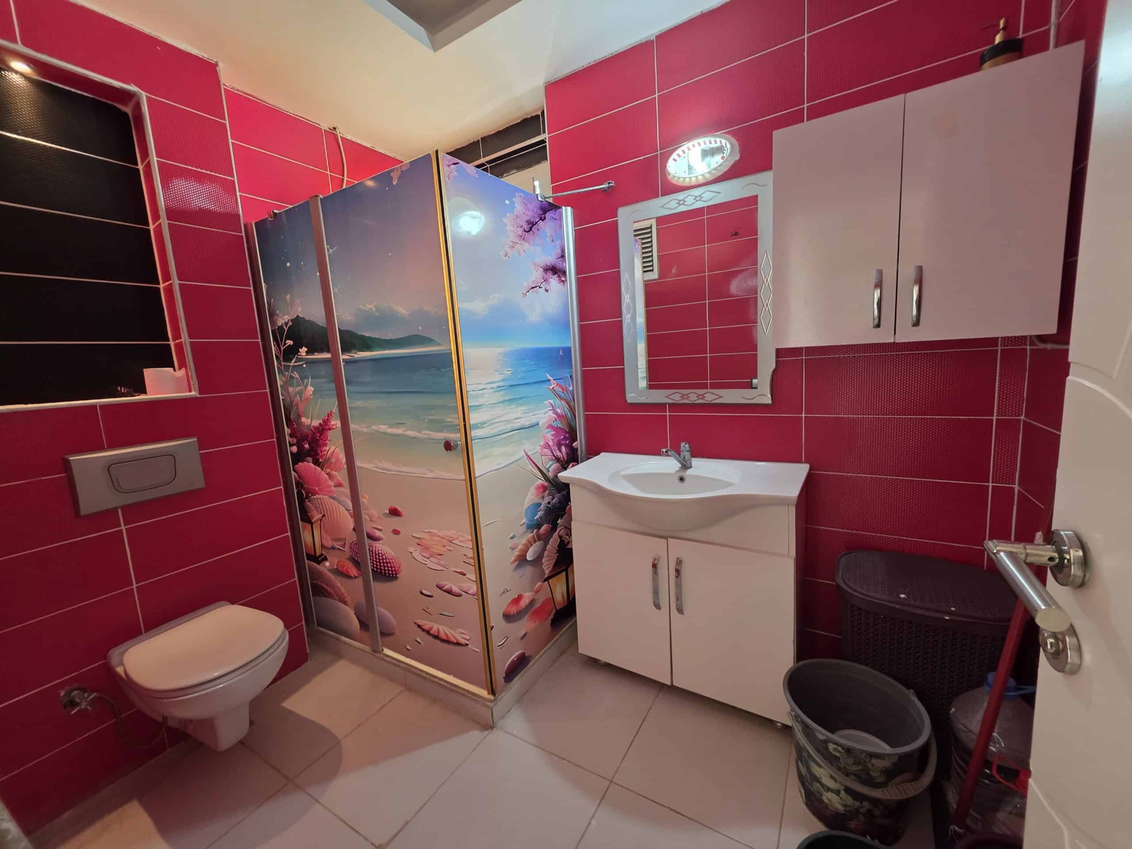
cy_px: 424
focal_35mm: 13
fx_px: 425
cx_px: 566
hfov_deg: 106.2
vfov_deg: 89.9
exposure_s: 1/50
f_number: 1.9
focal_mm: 2.2
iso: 200
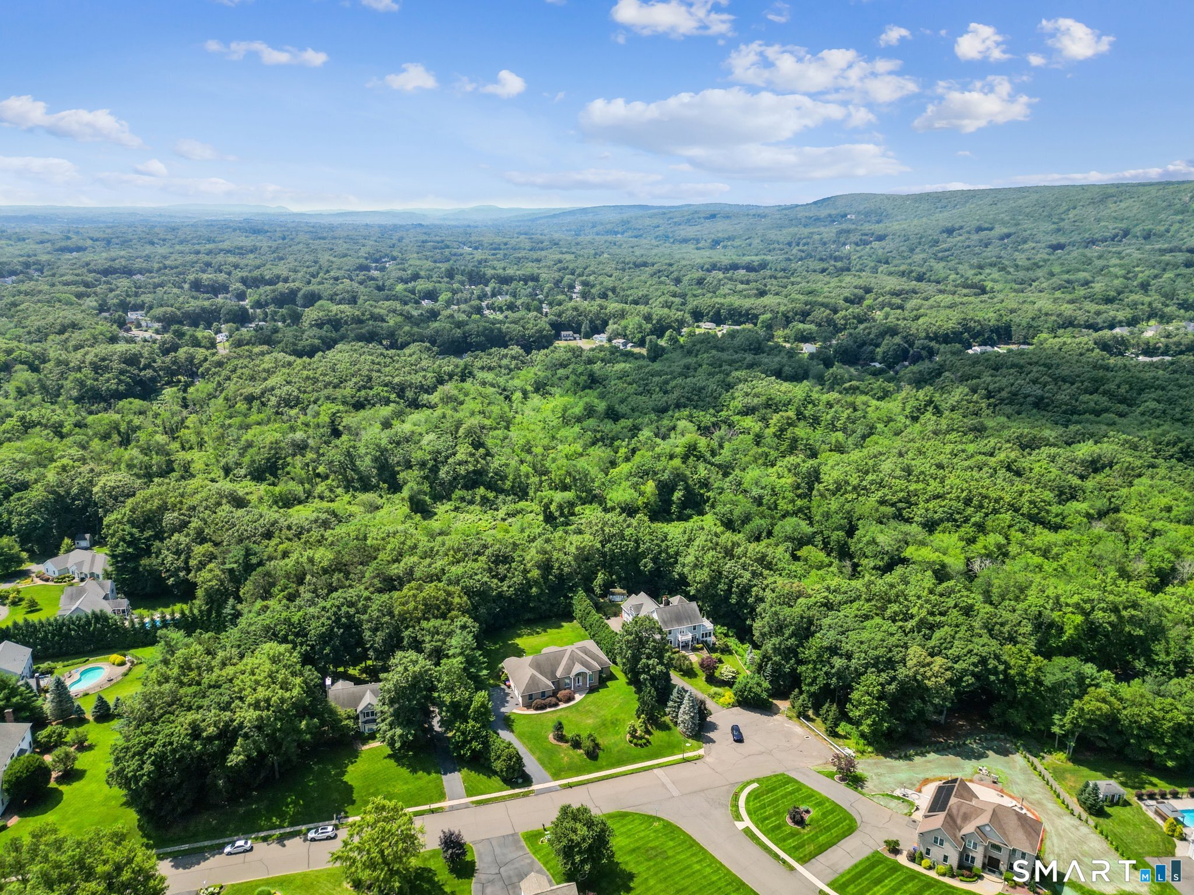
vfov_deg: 56.8
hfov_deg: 71.6
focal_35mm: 24
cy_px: 448
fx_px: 828
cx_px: 597
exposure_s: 1/2500
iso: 110
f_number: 1.7
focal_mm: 6.7
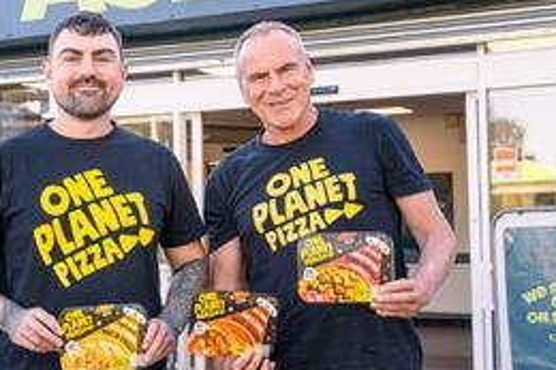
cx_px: 186
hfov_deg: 28.3
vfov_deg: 19.2
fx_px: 1096
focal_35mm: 71
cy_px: 166
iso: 200
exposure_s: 1/60
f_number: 6.3
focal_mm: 46.1
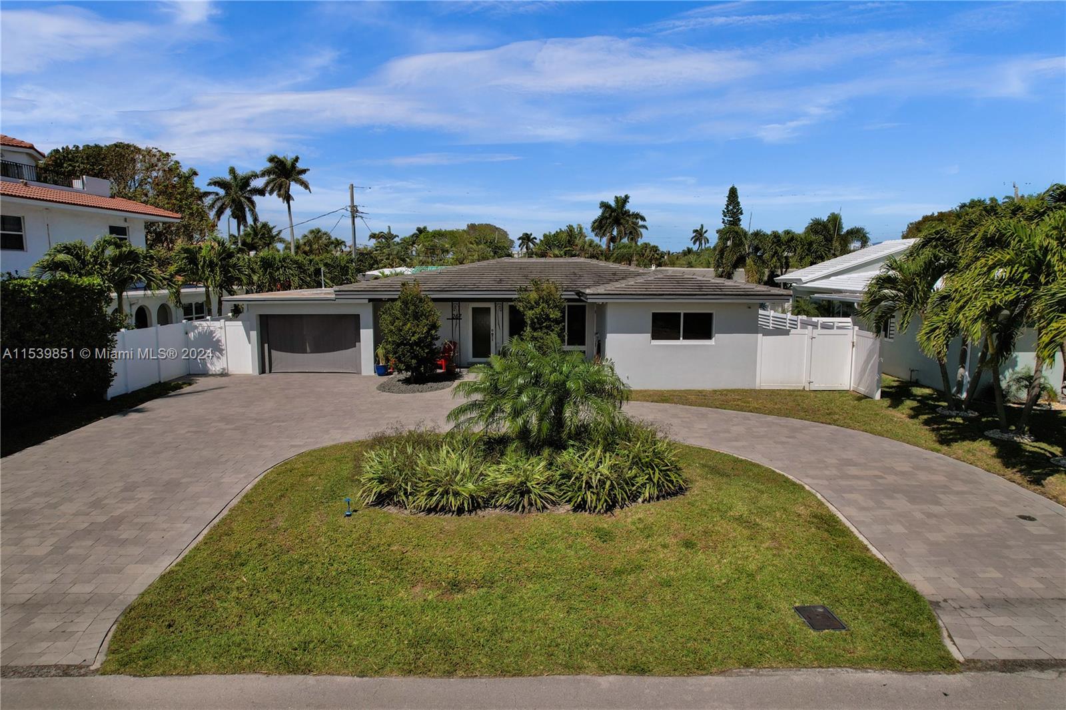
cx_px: 533
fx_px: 651
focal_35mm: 22
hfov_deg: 78.6
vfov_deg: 57.2
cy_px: 355
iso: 100
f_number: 2.8
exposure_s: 1/2000
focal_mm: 8.38
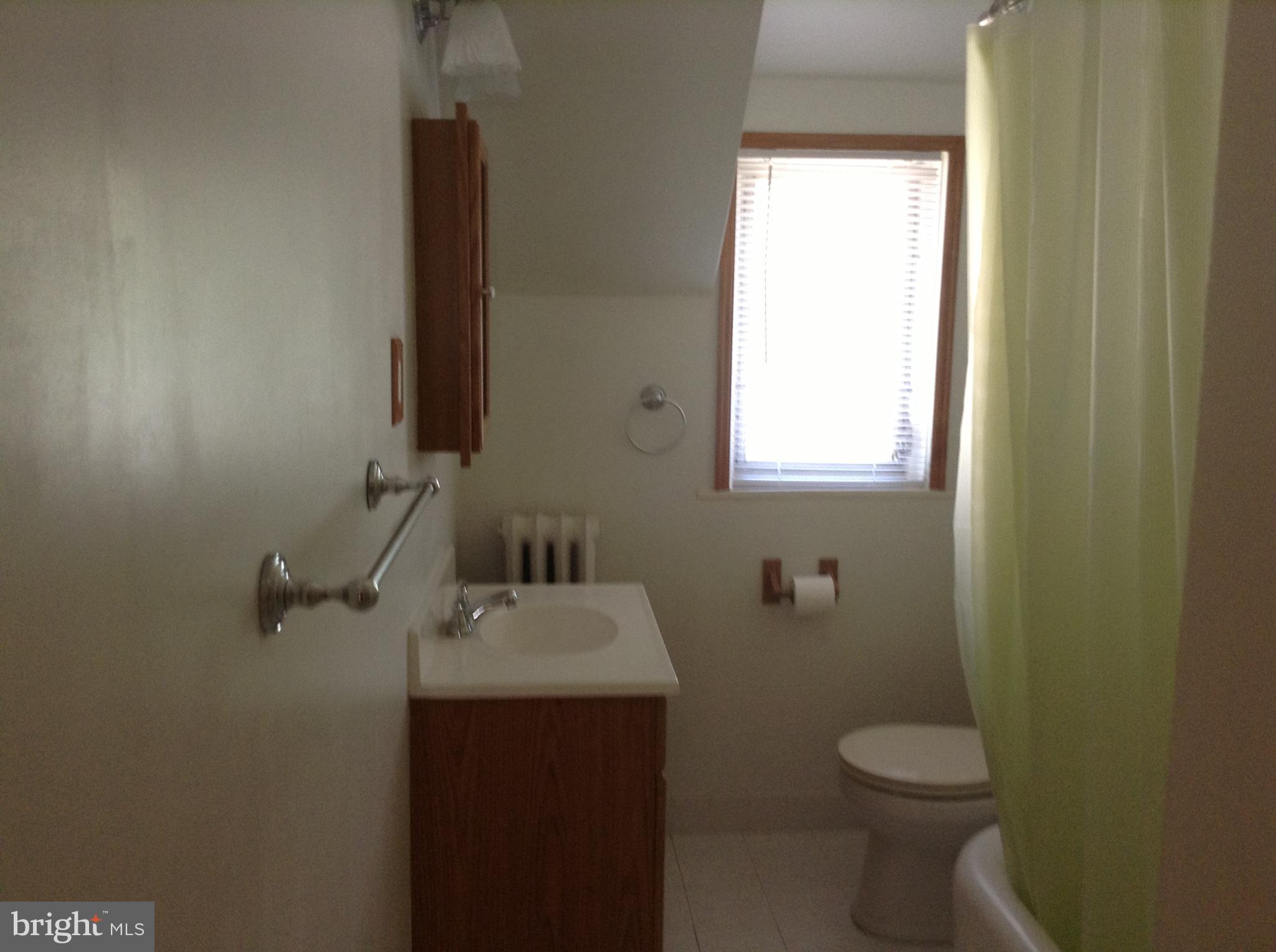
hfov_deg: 55.4
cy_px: 476
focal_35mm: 33
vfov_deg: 42.8
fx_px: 1214
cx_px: 638
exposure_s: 1/24
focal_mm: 3.3
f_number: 2.4
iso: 80
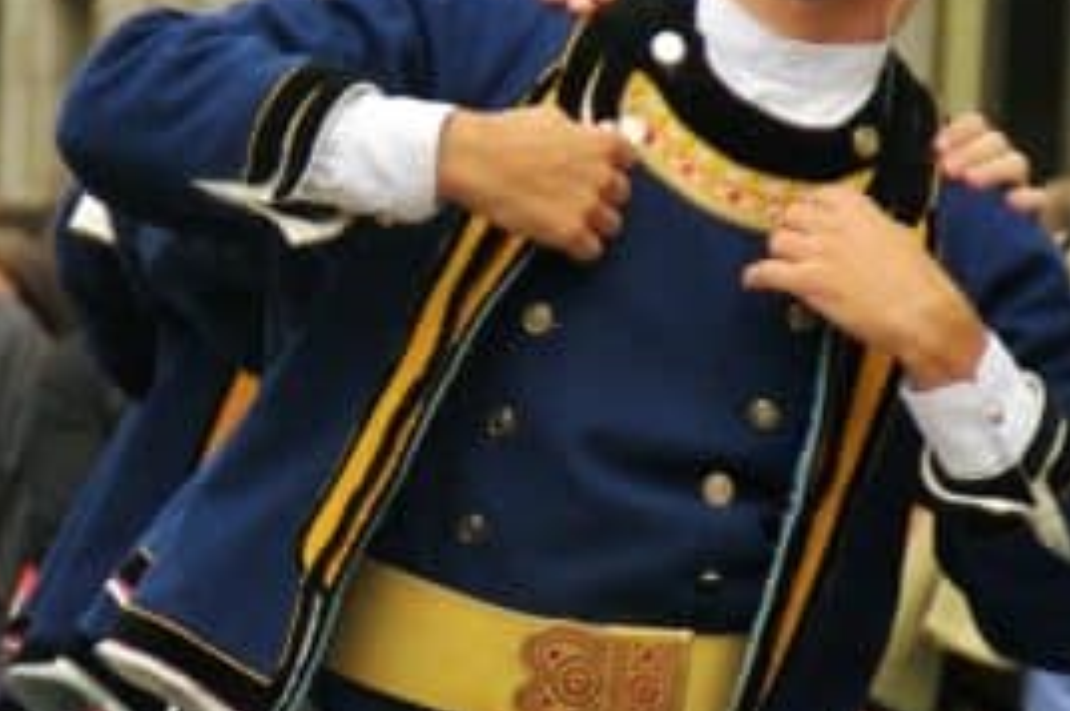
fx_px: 20097
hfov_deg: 3.0
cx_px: 248
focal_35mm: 677
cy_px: 691
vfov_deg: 2.0
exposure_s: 1/500
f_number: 6.7
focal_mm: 118
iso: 400
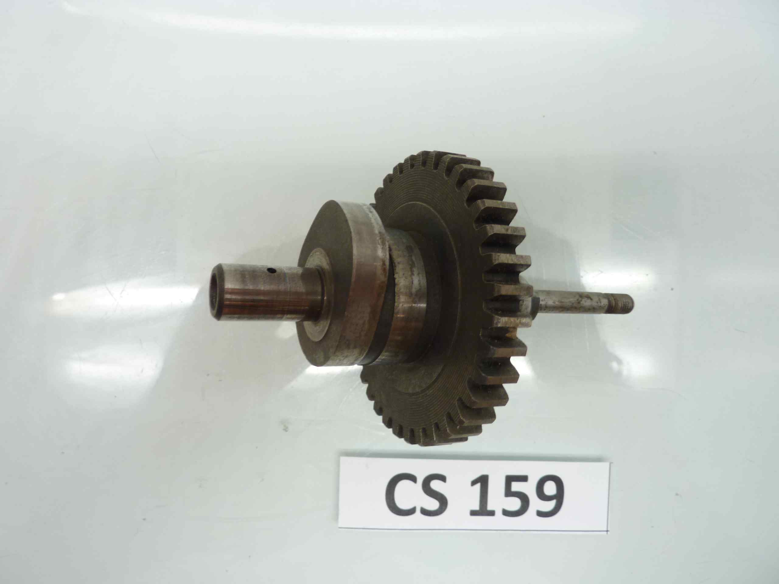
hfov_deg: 69.4
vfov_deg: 54.9
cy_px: 292
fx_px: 563
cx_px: 390
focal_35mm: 25
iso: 80
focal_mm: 4.1
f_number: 3.3
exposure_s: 1/13
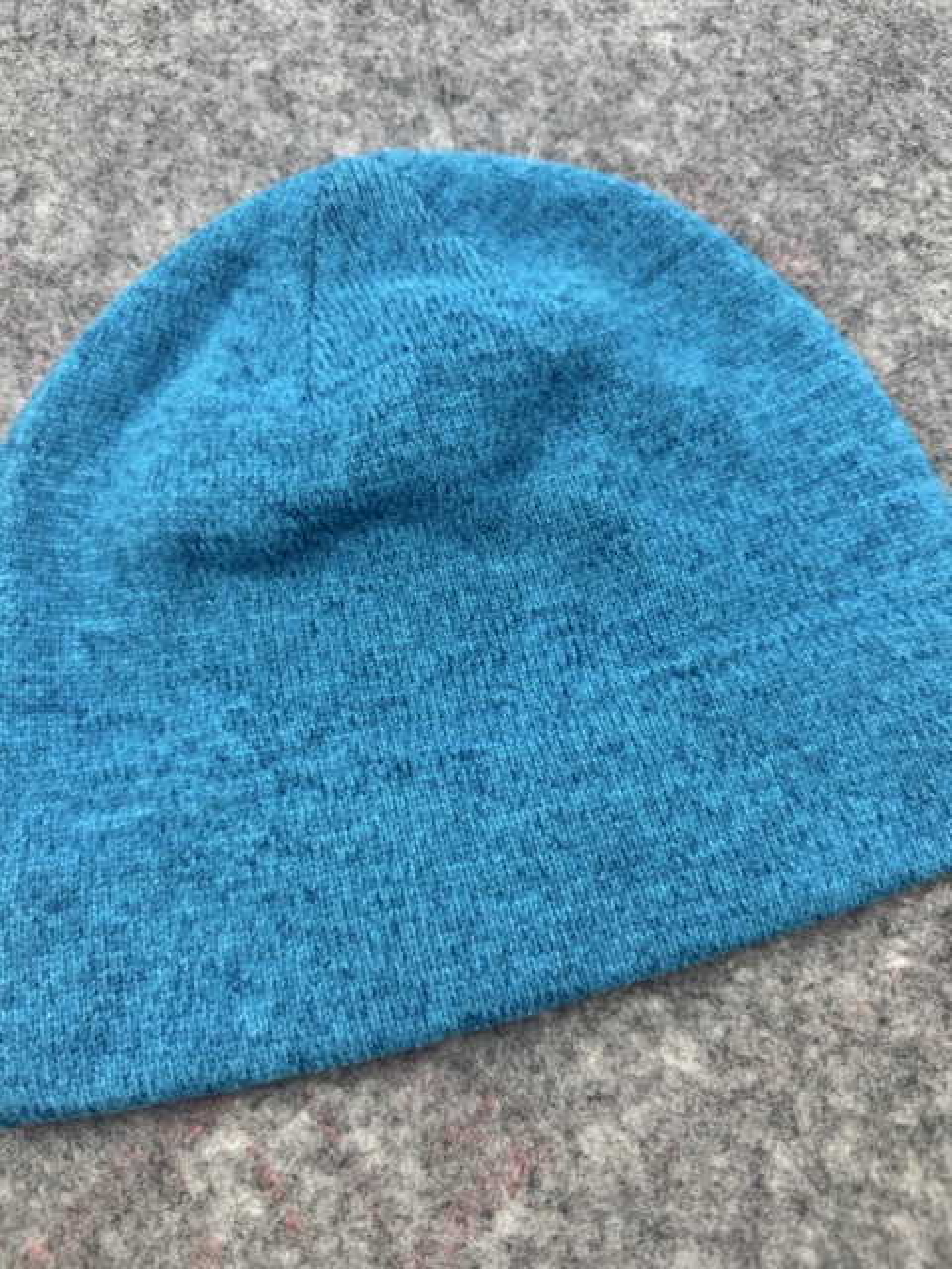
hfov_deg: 56.8
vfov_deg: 71.6
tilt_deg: -52.6
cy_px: 634
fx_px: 880
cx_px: 476
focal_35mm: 24
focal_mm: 6.76
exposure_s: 1/100
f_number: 1.78
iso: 160
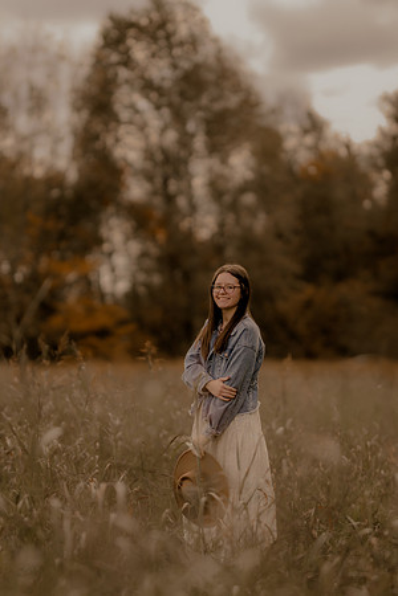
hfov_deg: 10.8
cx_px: 199
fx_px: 2106
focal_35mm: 127
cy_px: 298
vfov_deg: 16.1
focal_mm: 85
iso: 200
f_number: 1.4
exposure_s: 1/3200
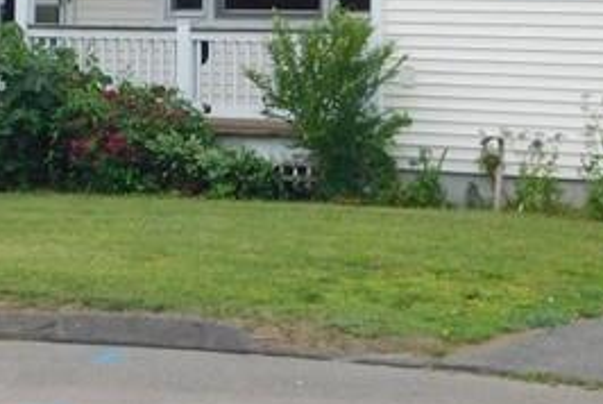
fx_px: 2415
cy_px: 36
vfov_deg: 9.5
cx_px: 127
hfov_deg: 14.2
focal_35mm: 144
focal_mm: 6.3
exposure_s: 1/250
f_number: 3.5
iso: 125
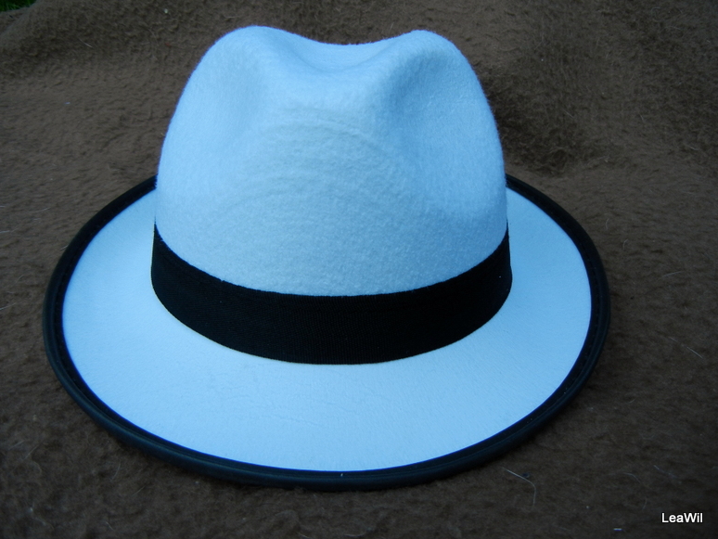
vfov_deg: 45.5
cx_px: 351
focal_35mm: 31
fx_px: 643
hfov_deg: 58.3
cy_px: 263
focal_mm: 5.4
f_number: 3.5
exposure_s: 1/200
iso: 160
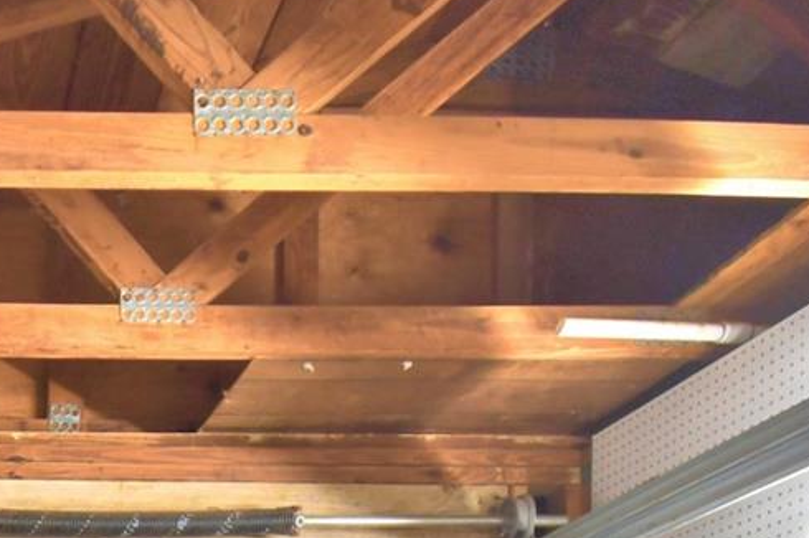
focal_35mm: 49
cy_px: 858
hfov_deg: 34.8
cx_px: -78
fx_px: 1100
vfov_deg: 21.7
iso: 400
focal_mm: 10
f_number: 4.5
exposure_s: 1/30
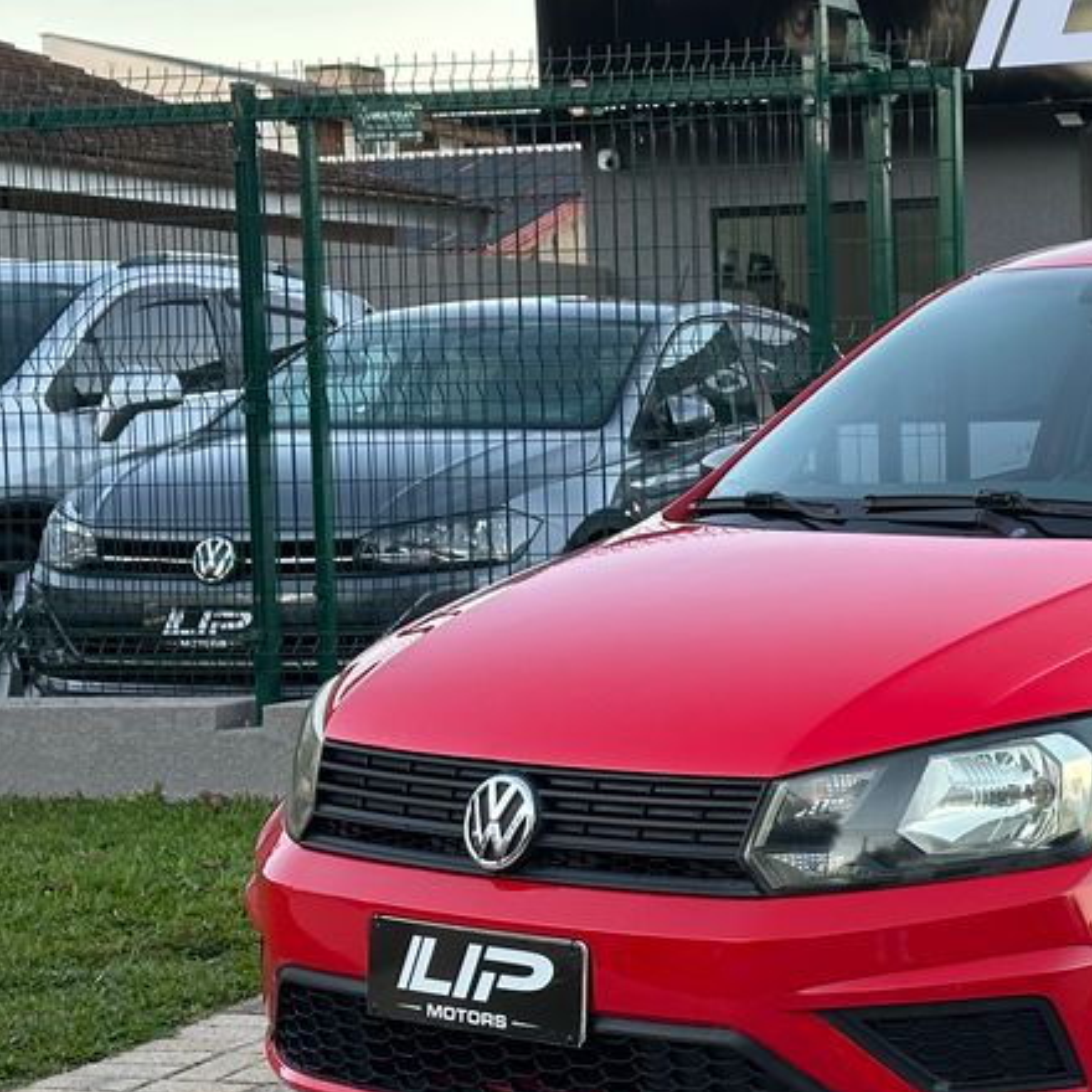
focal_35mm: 92
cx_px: 1135
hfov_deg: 18.3
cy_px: 593
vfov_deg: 18.9
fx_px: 3284
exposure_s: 1/105
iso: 80
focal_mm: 6.86
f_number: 1.78
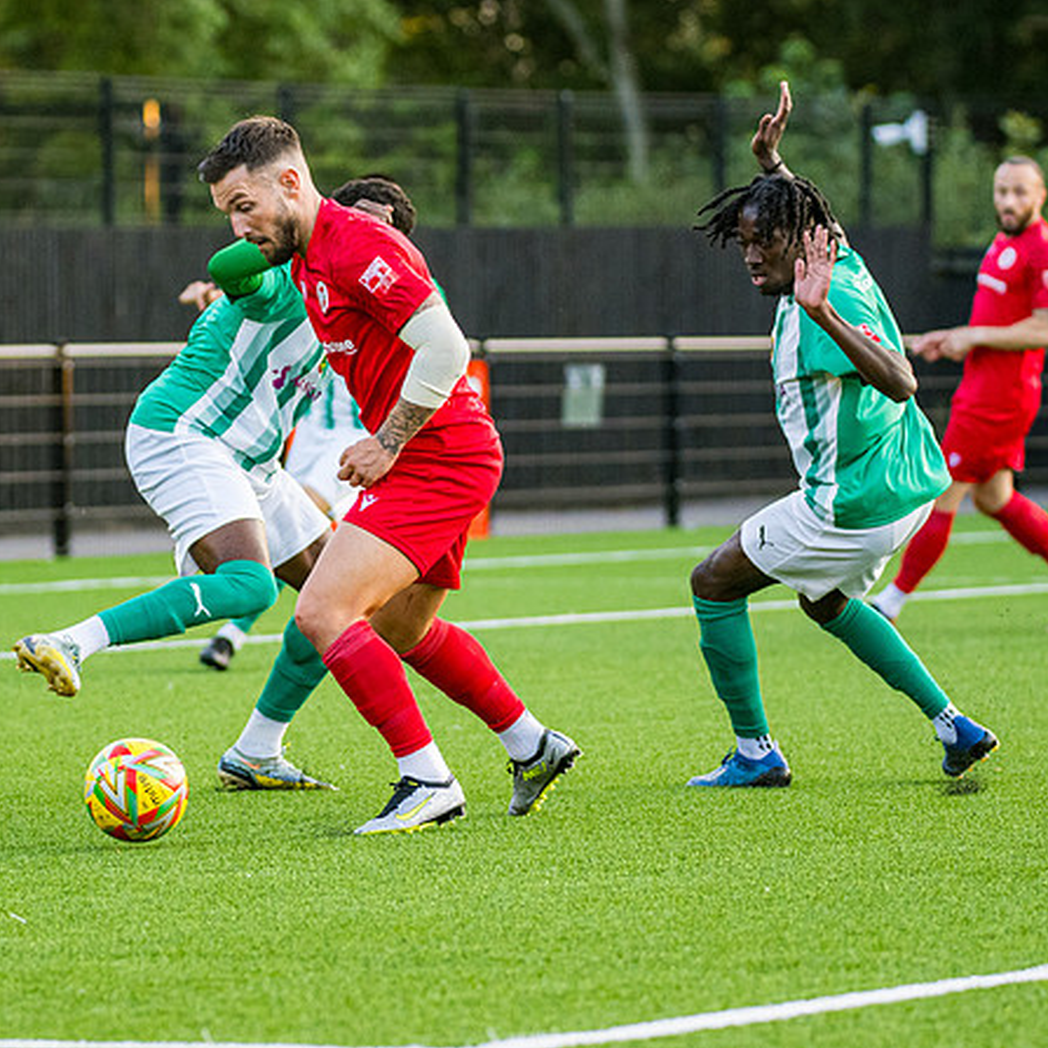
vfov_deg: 5.7
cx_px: 368
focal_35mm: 306
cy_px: 516
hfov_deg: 5.7
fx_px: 10481
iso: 1250
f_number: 2.8
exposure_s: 1/1000
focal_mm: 145
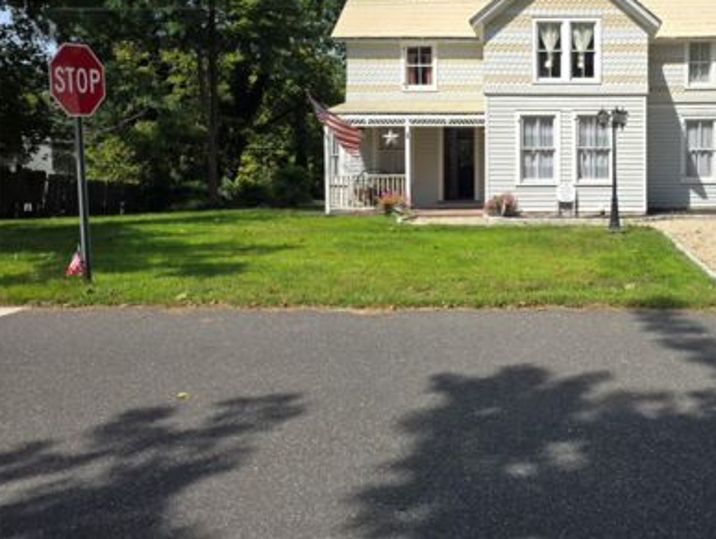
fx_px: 787
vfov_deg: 37.4
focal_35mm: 38
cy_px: 185
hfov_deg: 46.1
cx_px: 583
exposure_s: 1/4766
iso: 80
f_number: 1.7
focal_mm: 6.25
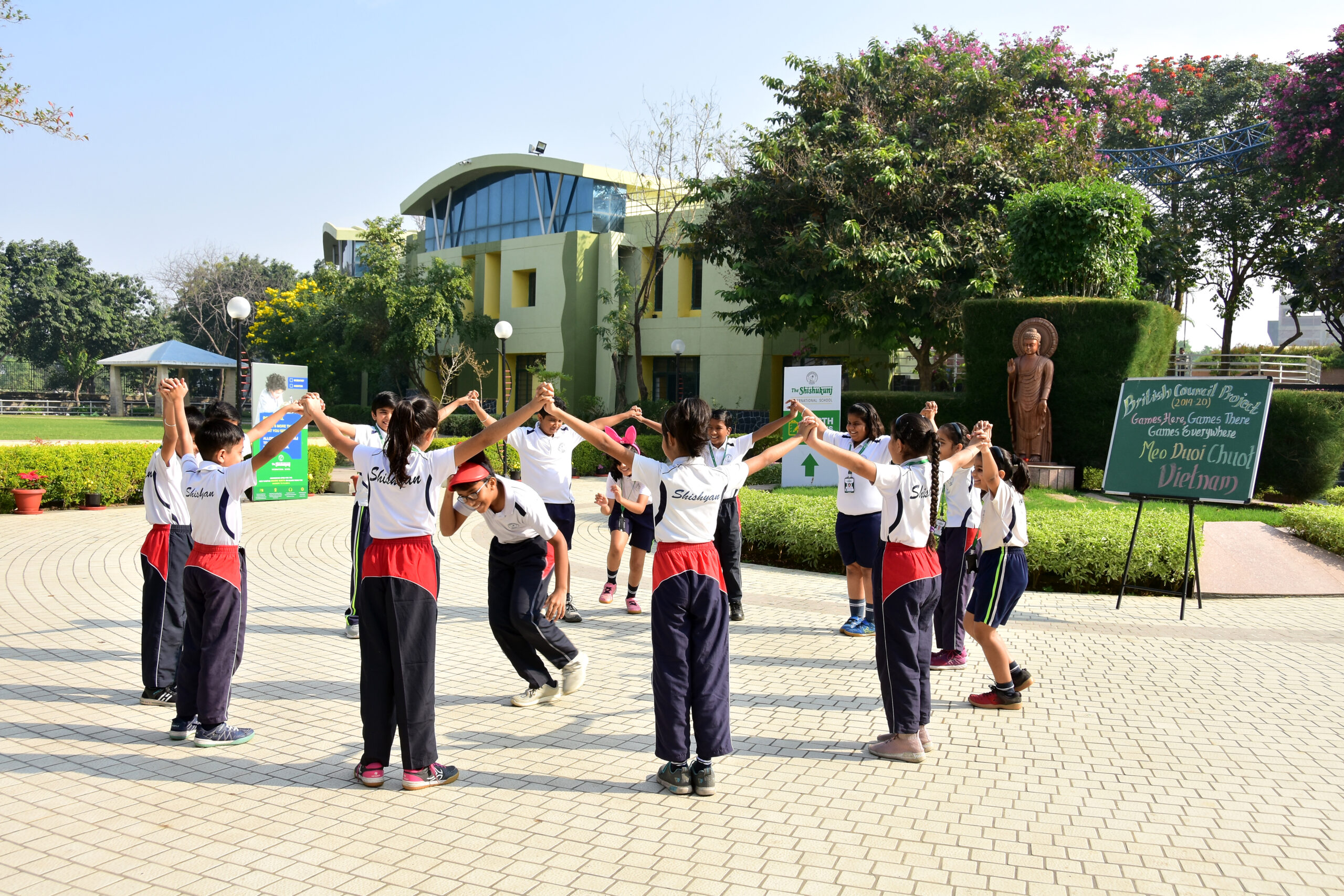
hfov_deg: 57.2
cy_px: 448
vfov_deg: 40.0
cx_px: 672
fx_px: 1232
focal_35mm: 33
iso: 160
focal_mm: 22
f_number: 8
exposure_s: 1/320
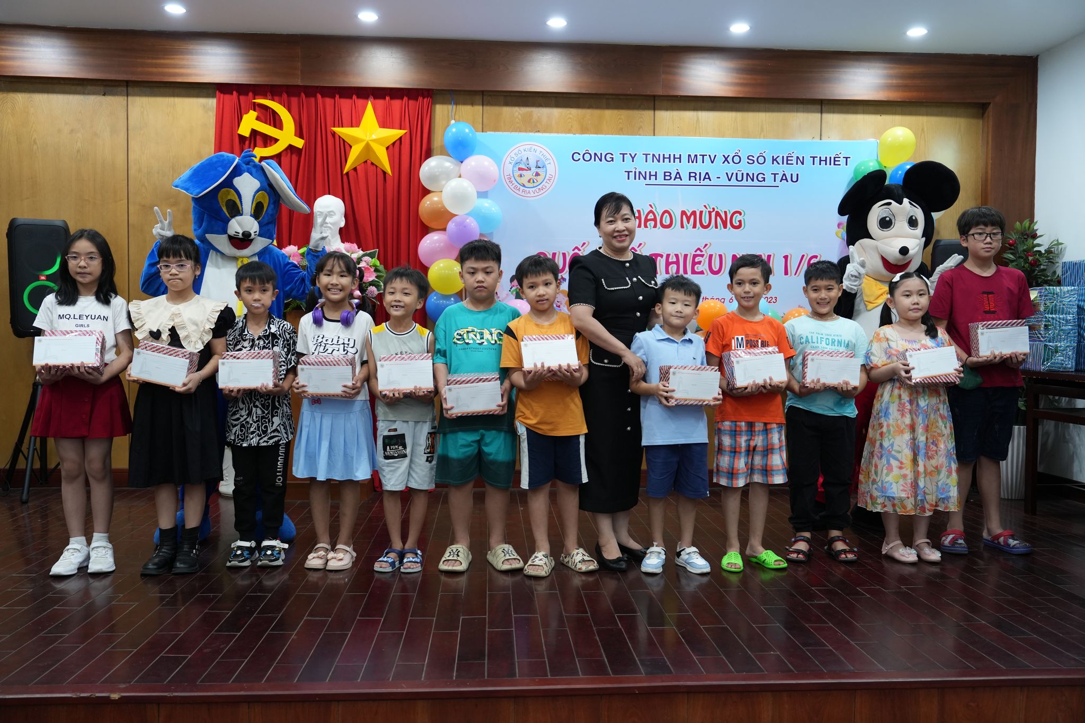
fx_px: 934
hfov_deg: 60.3
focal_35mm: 31
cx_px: 542
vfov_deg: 42.3
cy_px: 362
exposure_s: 1/100
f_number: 3.2
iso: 1250
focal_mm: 31
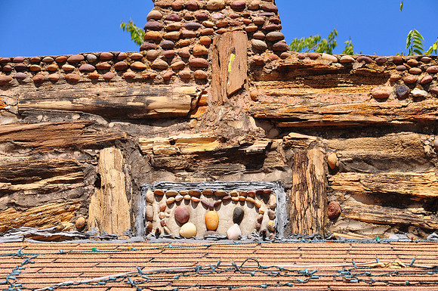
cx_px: 219
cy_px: 146
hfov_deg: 11.4
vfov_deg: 7.6
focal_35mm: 180
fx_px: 2187
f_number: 14
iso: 200
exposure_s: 1/160
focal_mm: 120
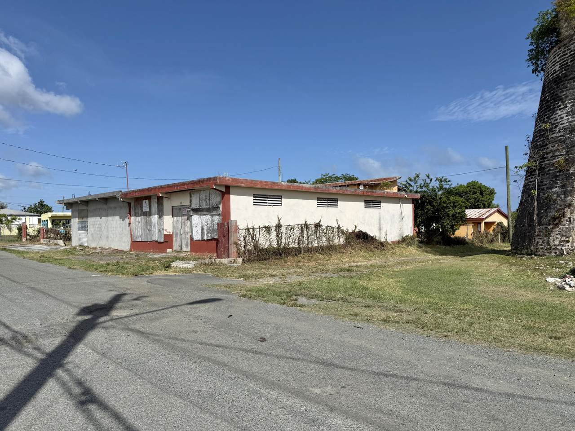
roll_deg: +1.5
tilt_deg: +2.2
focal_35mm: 24
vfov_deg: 56.8
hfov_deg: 71.6
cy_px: 216
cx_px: 288
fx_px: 399
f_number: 1.78
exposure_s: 1/8130
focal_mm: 6.76
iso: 80
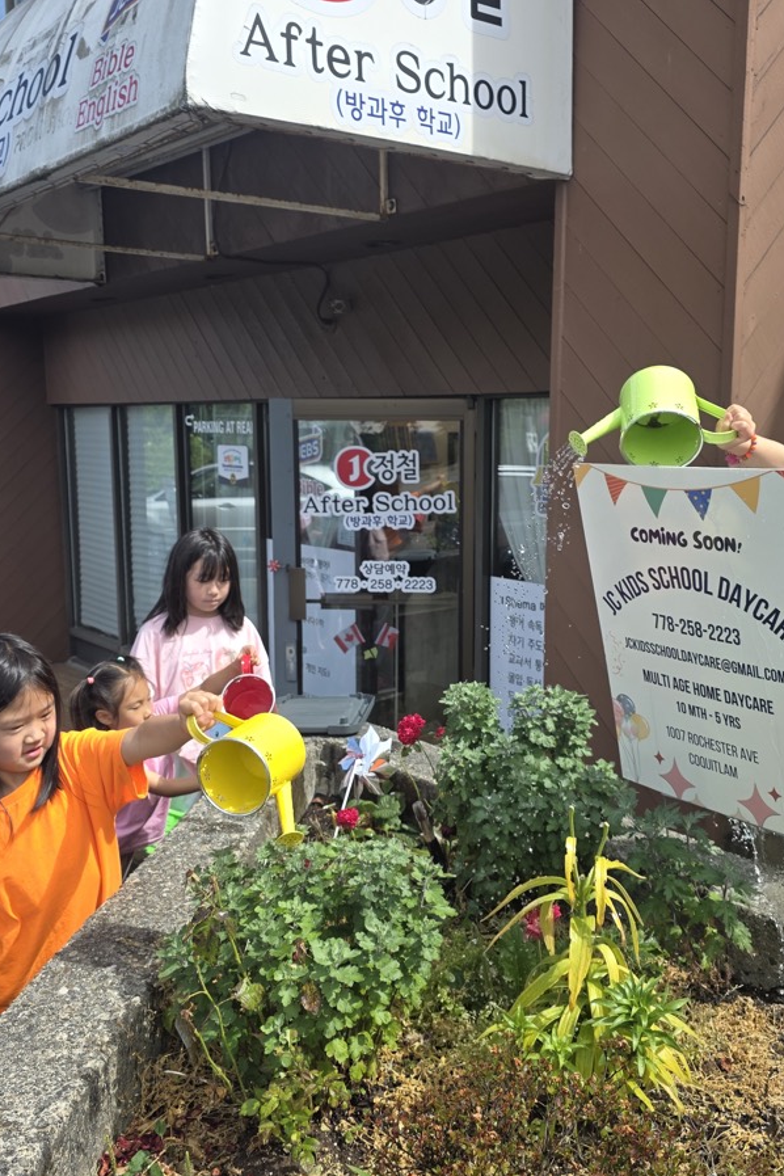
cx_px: 442
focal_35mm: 32
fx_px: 1045
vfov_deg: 58.7
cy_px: 589
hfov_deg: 41.0
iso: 80
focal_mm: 6.3
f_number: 1.7
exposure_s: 1/2565
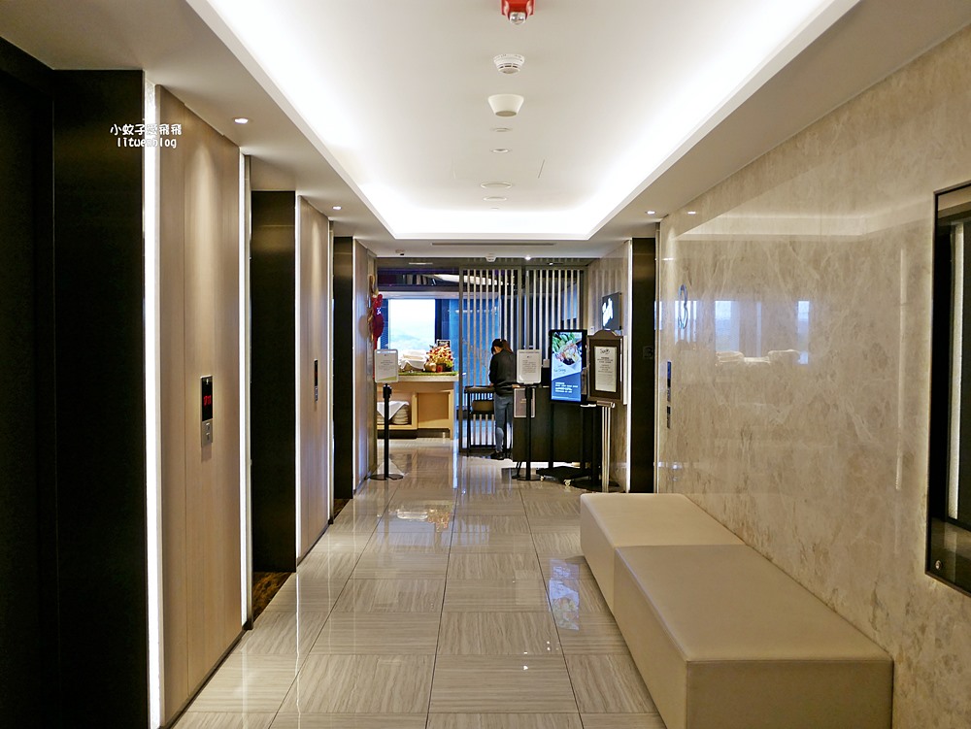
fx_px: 786
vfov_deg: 49.8
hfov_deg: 63.4
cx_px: 486
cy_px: 364
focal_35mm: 28
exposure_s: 1/60
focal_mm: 14
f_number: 2.5
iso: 400
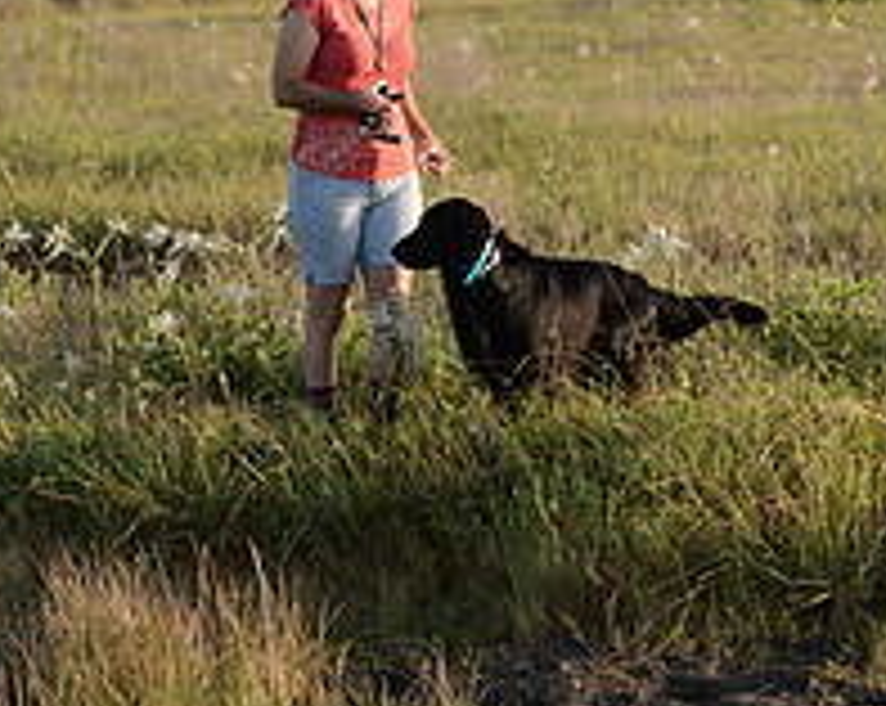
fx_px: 11233
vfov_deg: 3.6
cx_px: 241
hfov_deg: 4.5
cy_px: 643
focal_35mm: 429
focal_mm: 200
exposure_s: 1/1600
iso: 1000
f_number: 6.3
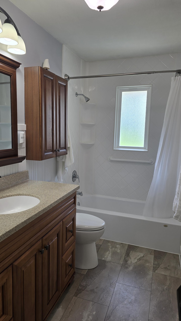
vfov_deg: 71.9
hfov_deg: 44.2
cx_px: 76
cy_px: 156
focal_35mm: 26
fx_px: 222
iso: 32
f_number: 1.7
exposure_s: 1/120
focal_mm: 6.3
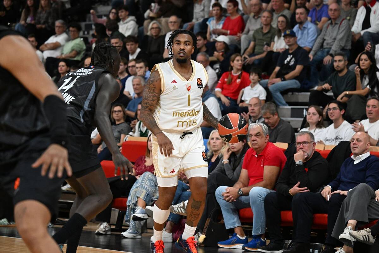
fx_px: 1632
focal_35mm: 155
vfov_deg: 8.9
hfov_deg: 13.2
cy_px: 126
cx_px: 190
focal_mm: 155
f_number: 5.6
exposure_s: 1/800
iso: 6400
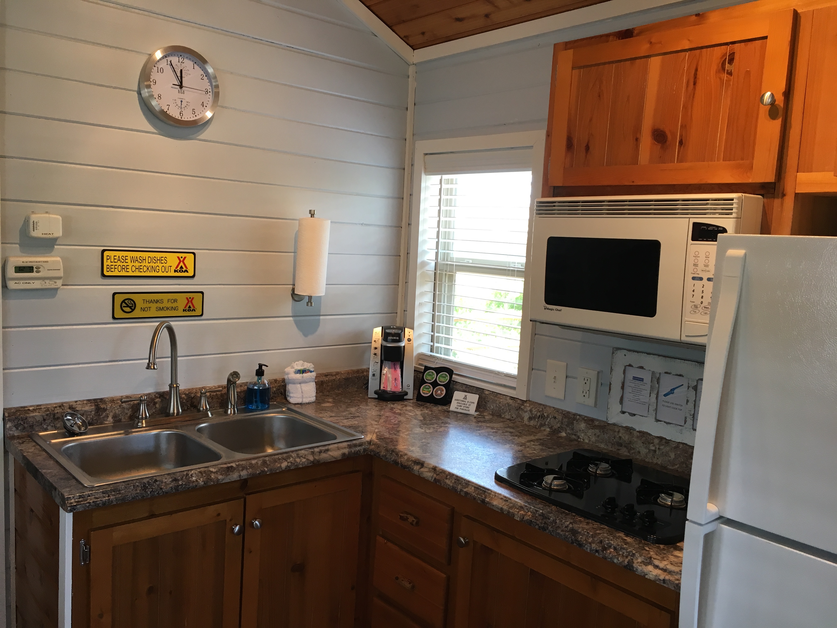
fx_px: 701
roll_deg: -4.0
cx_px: 418
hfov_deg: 61.7
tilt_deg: -7.1
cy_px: 314
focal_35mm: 29
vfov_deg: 48.2
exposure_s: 1/30
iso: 25
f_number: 2.2
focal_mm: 4.15
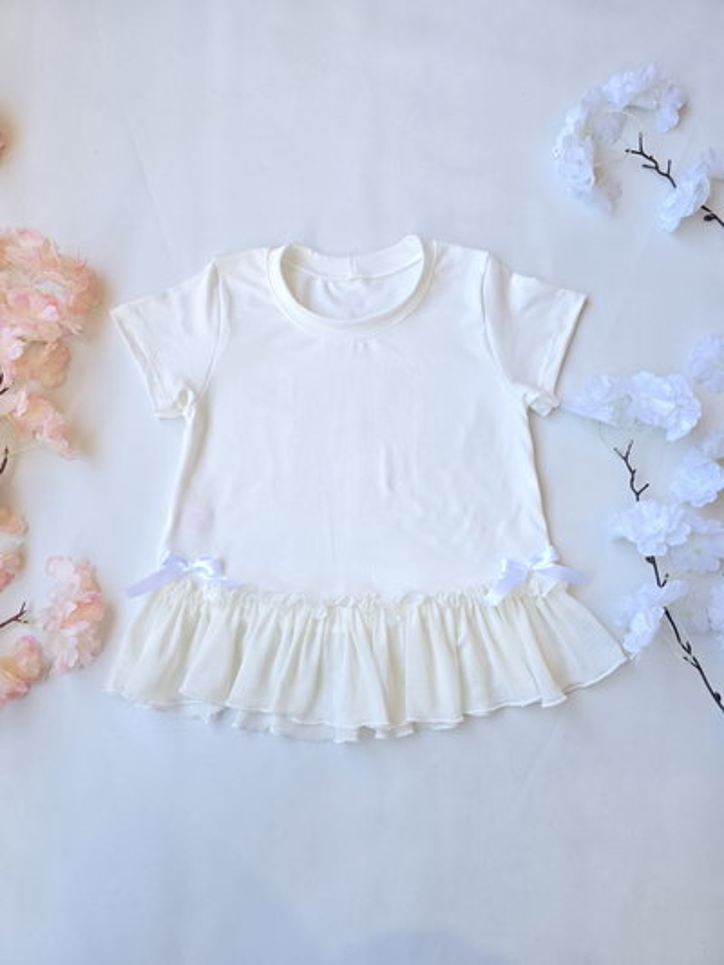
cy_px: 482
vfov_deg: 73.9
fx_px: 641
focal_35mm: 23
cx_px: 362
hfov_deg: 58.9
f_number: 1.7
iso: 200
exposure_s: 1/180
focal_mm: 6.3
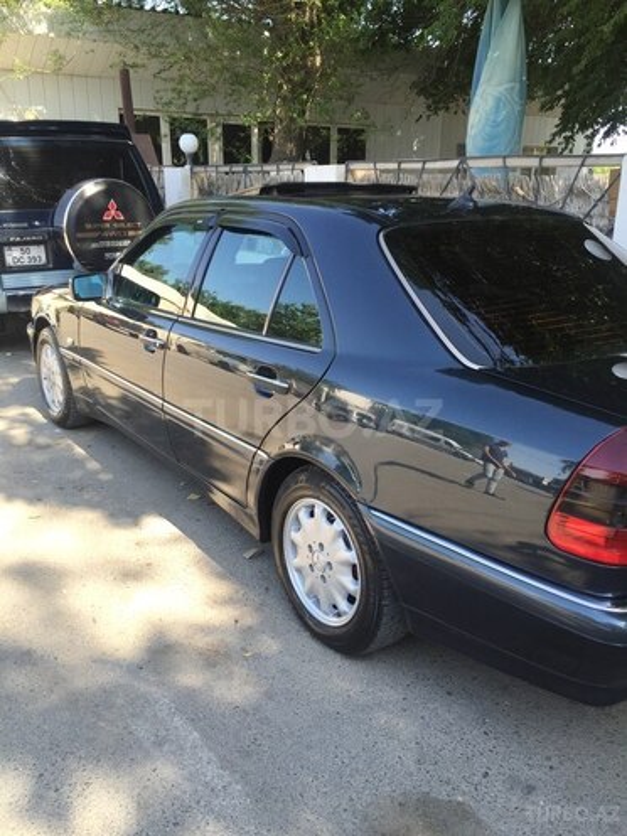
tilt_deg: -19.0
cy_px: 418
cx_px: 314
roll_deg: -0.3
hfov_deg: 48.2
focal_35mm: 29
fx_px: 700
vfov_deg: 61.7
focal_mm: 4.15
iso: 32
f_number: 2.2
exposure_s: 1/332
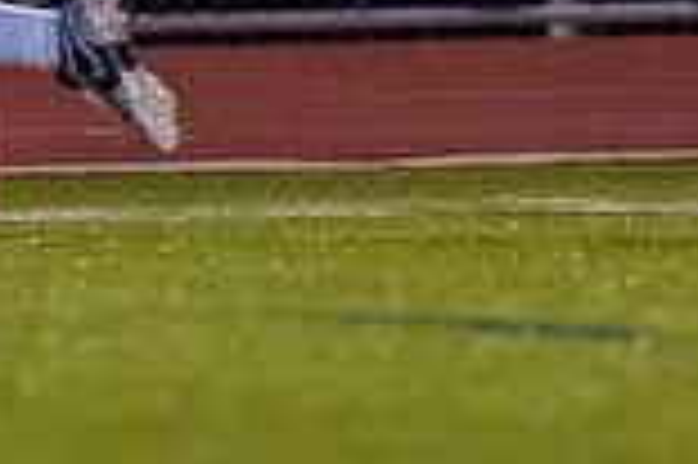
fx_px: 26263
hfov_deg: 1.5
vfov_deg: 1.0
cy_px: -552
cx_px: -72
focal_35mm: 1356
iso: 5000
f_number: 2.8
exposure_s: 1/1000
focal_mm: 178
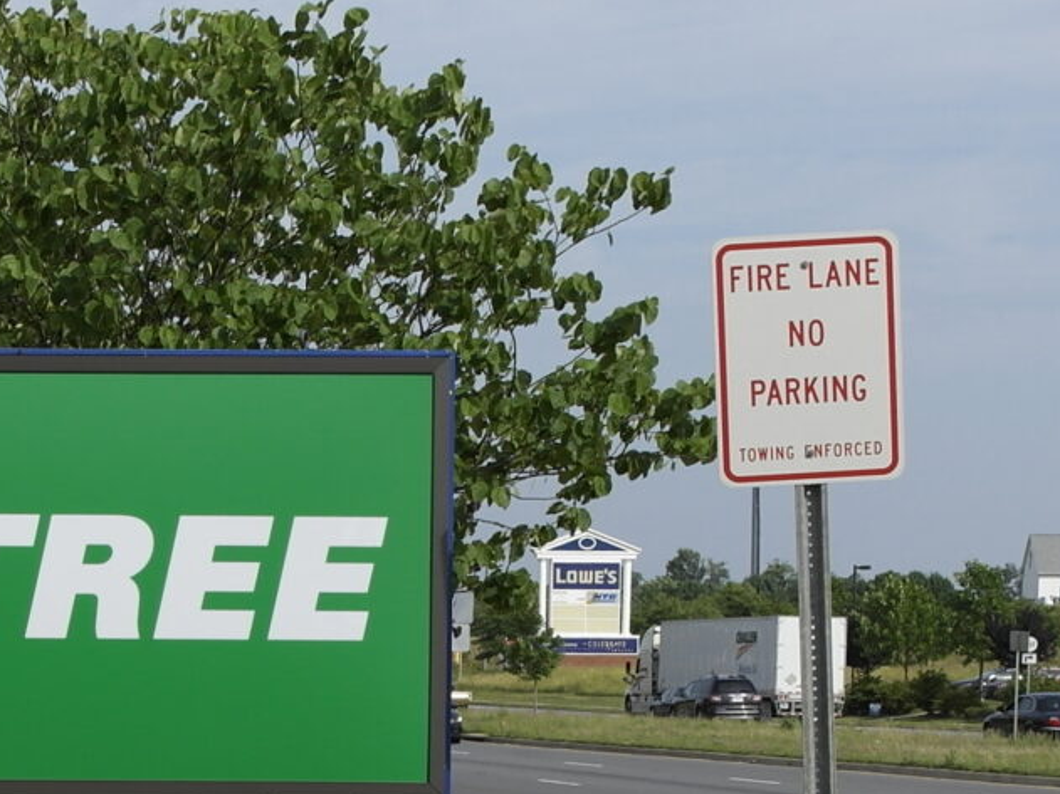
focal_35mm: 117
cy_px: 852
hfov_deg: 16.4
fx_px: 3582
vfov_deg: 12.5
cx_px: -54
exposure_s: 1/400
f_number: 7.1
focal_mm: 20
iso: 100
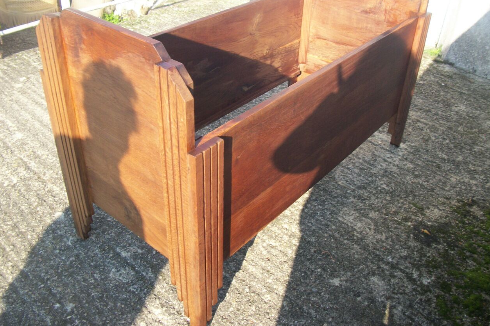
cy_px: 140
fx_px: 463
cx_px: 243
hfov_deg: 55.8
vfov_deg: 38.8
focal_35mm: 34
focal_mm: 5.7
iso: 80
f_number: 8.8
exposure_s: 1/50
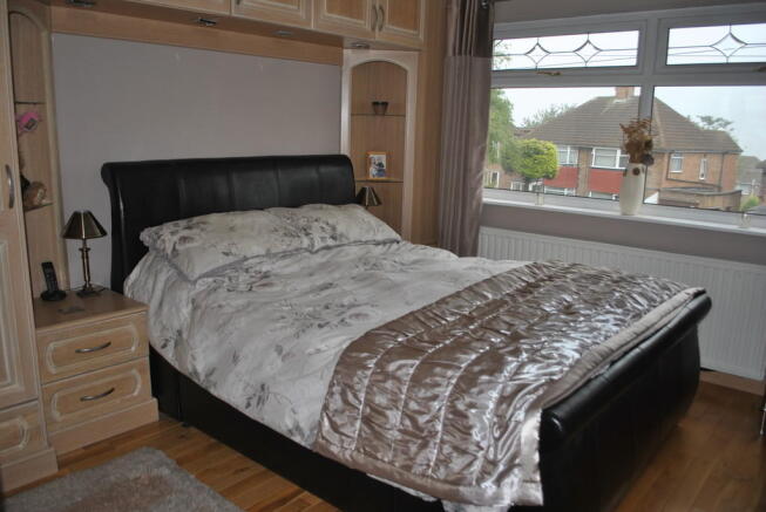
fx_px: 575
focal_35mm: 27
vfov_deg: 48.0
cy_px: 256
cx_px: 383
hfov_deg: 67.3
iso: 100
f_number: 3.5
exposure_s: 1/60
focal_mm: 18
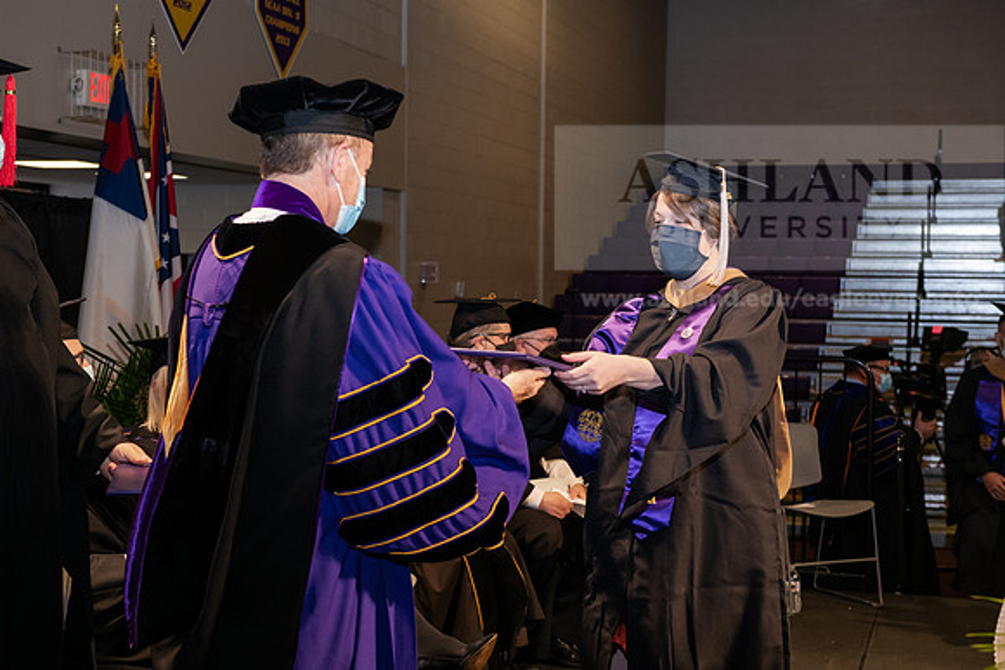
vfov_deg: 22.6
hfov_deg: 33.4
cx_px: 502
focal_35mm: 60
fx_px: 1675
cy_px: 335
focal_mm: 60
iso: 1600
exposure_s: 1/200
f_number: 6.3
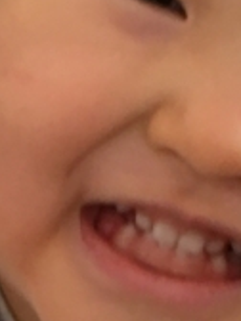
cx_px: -8
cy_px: 365
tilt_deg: -45.5
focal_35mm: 177
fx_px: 1643
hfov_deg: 8.3
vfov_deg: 11.0
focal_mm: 4.15
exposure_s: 1/30
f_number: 2.2
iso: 100
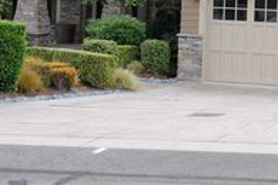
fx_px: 811
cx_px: 267
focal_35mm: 105
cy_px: -26
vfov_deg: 12.8
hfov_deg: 19.0
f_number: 3.5
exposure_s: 1/320
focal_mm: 41
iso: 100
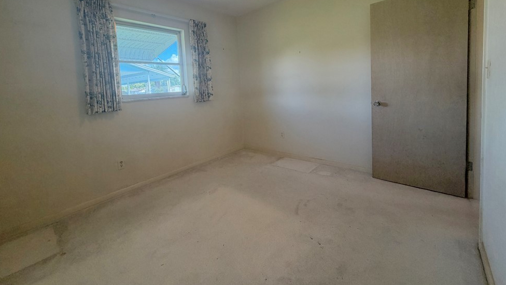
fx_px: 215
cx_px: 243
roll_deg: +2.8
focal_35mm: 16
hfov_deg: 99.3
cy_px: 101
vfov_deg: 65.7
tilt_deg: -3.5
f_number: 2.2
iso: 250
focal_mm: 2.22
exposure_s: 1/60
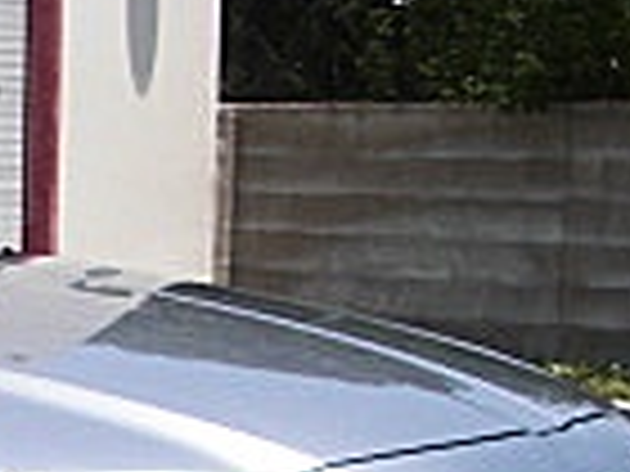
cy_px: 647
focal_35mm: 165
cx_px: -634
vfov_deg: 8.8
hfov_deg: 10.9
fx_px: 3003
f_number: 2.8
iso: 50
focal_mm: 6.3
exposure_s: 1/800
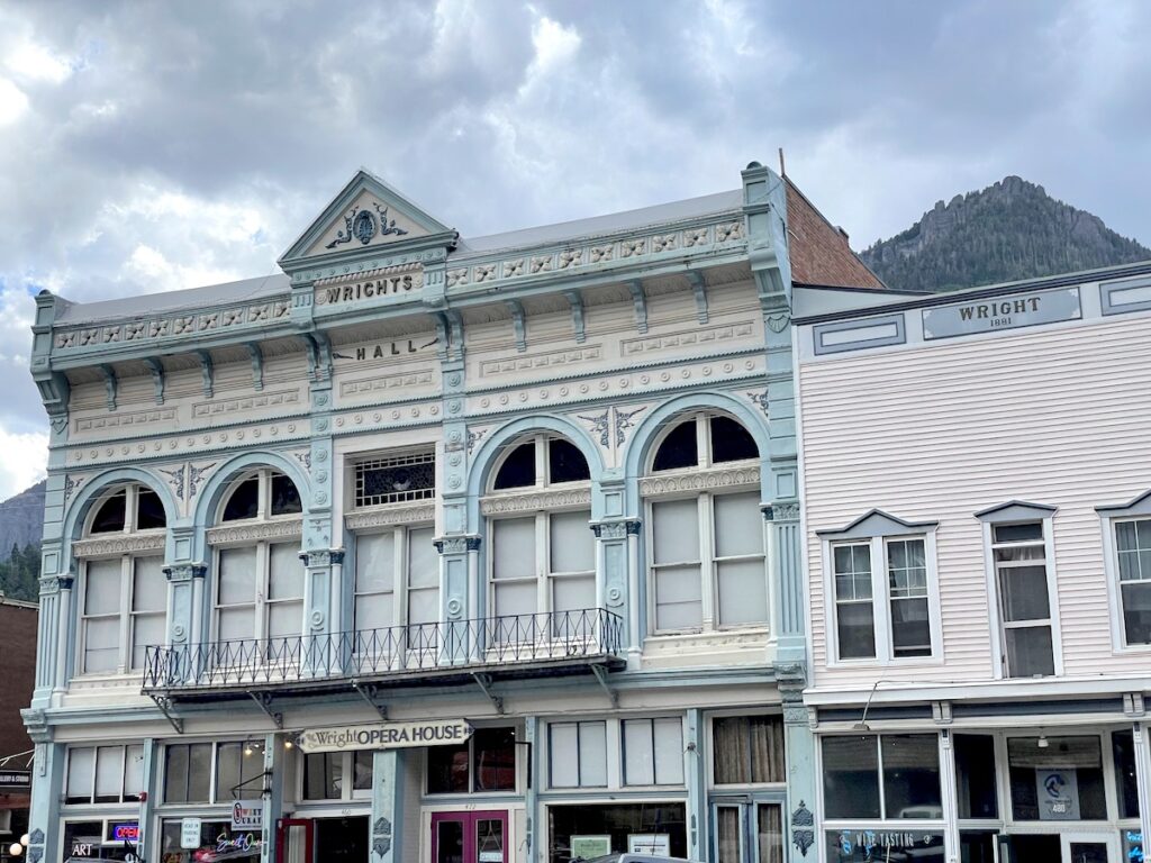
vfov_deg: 28.0
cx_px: 576
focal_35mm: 52
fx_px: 1729
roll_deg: +1.9
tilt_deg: +14.0
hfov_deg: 36.8
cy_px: 432
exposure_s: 1/1065
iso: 25
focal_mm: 6
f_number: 2
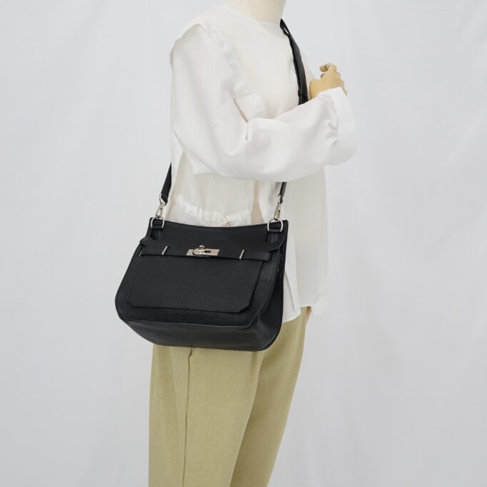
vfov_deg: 26.8
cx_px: 244
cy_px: 200
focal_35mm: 64
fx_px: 1019
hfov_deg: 26.9
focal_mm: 50
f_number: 6.3
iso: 640
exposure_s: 1/13
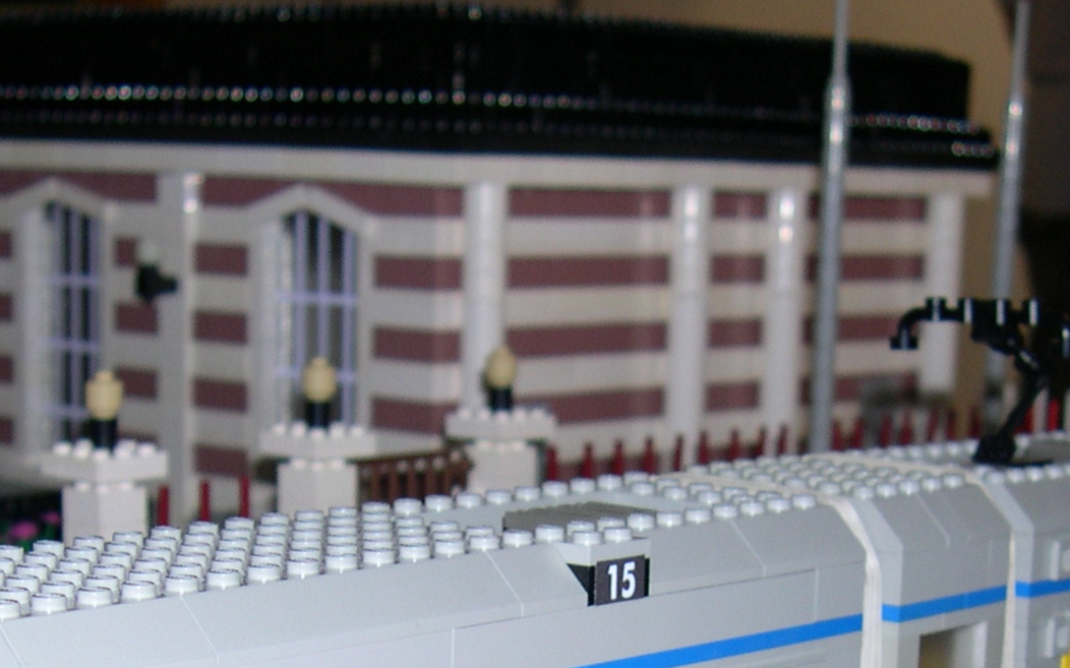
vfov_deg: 14.4
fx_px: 2536
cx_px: 507
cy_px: 850
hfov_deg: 23.8
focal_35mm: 87
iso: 100
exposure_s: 1/60
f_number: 2.8
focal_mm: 8
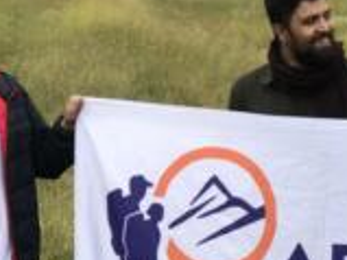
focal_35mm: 179
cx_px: 364
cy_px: 263
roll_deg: +1.2
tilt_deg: -12.1
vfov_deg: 8.2
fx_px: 1793
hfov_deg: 10.9
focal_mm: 6.6
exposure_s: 1/198
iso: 20
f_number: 2.8
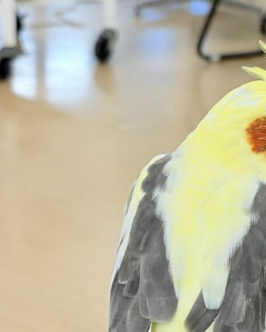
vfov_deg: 18.0
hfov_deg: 14.3
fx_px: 1043
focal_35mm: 106
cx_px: 261
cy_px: 243
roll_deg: -3.6
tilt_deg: -23.0
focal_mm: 5.96
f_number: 1.6
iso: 32
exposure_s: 1/50
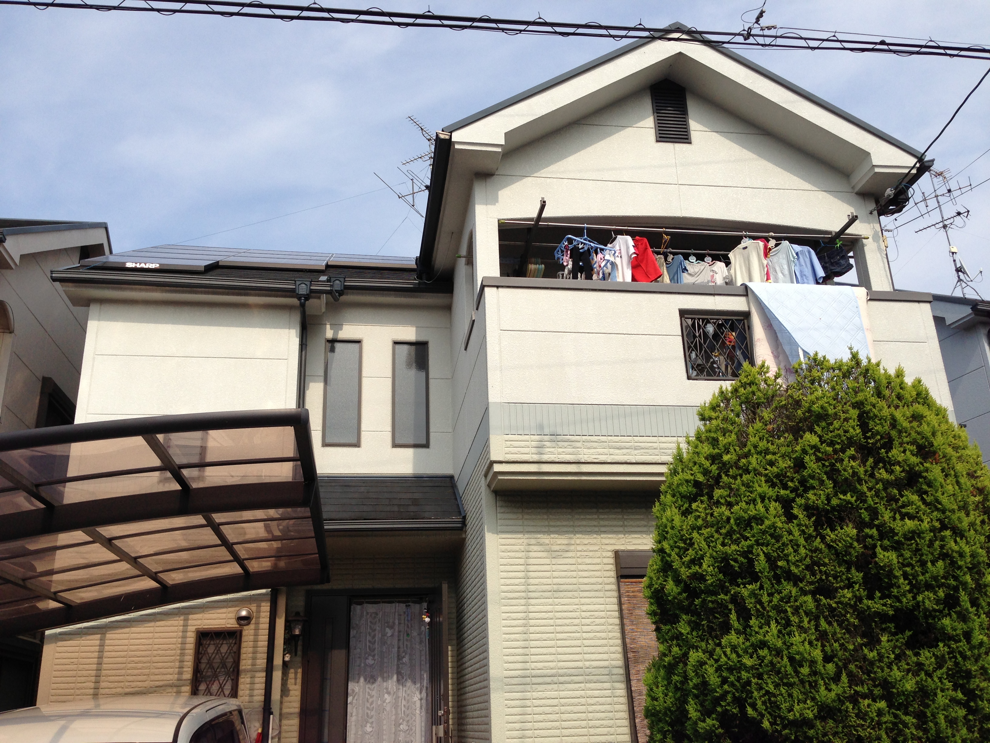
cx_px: 495
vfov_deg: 42.9
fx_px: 944
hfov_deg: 55.4
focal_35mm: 33
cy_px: 372
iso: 50
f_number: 2.4
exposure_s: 1/1748
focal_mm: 4.13
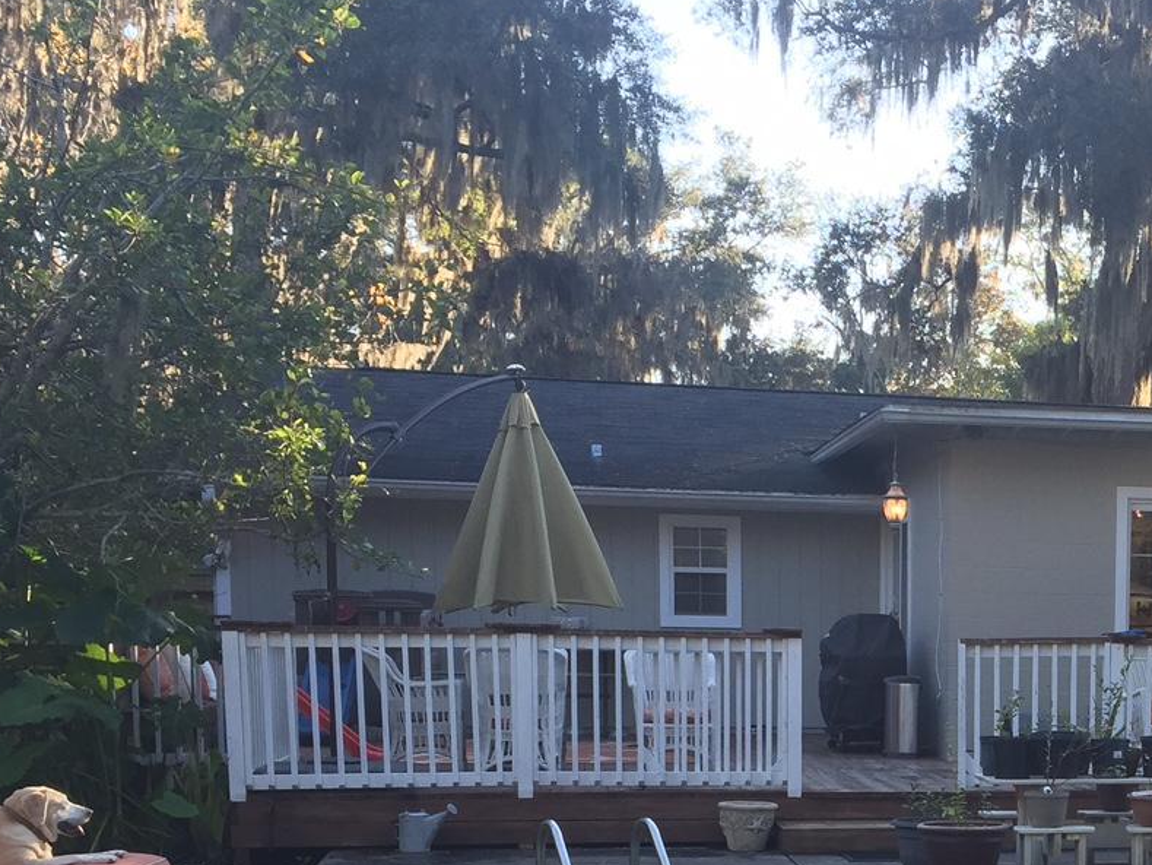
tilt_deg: -7.8
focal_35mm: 60
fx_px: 1997
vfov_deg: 23.4
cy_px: 855
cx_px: 1121
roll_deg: -1.6
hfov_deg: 30.2
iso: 32
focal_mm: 4.15
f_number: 2.2
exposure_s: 1/157
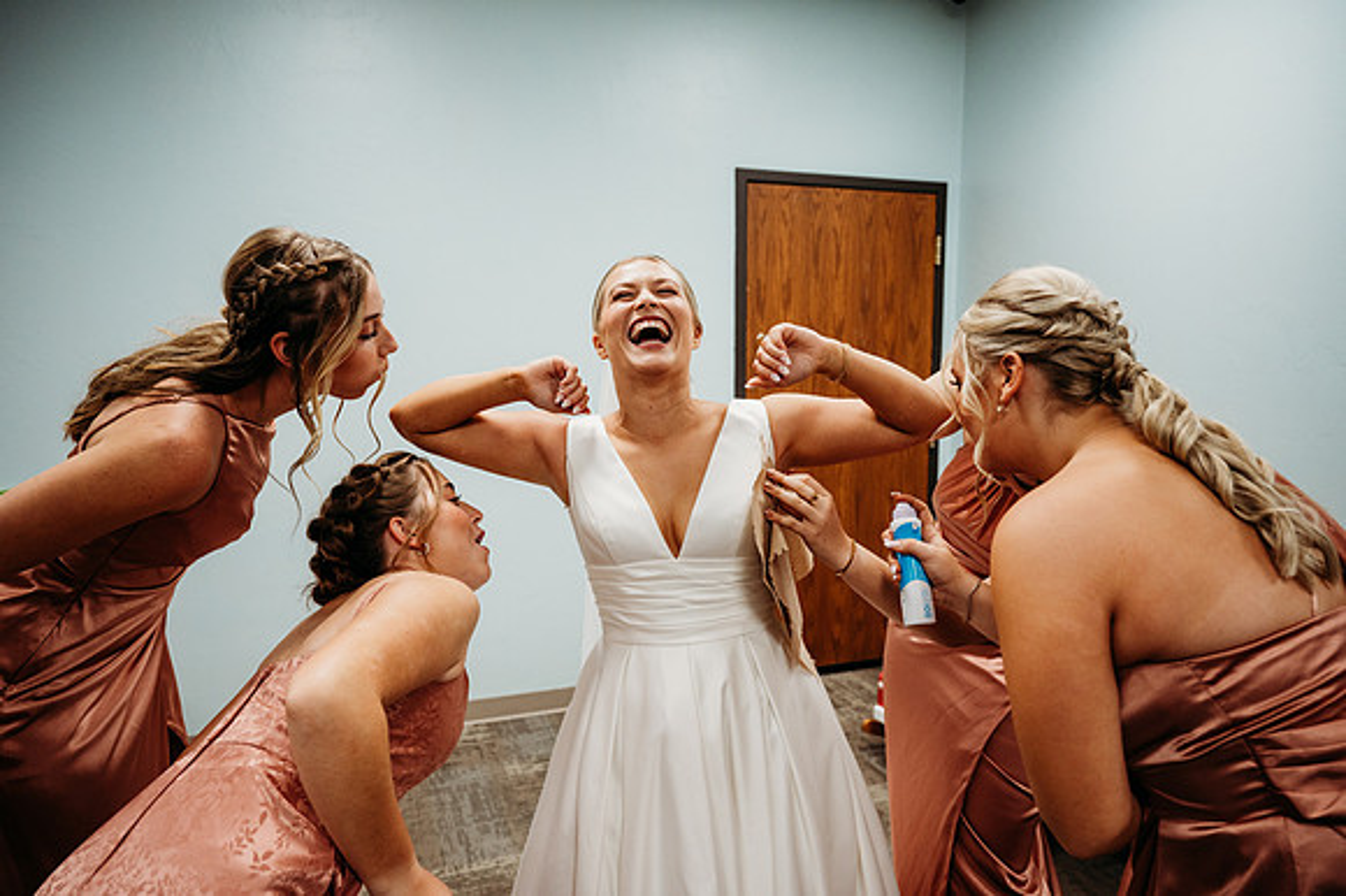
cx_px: 673
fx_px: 897
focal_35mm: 24
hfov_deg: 73.8
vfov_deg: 53.1
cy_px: 448
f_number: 3.2
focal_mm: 24
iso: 2000
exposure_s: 1/320
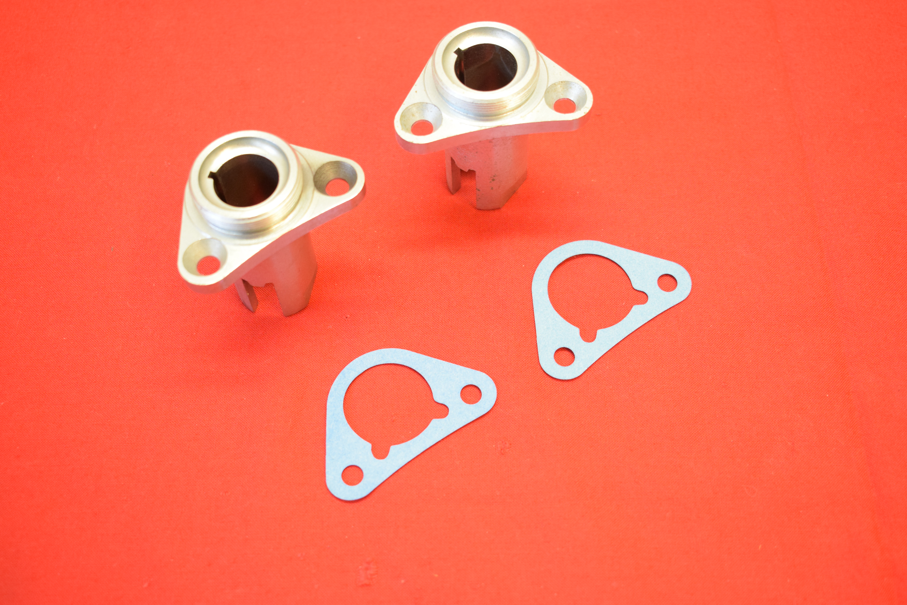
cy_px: 302
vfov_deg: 29.9
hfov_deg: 43.6
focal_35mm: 45
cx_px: 454
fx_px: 1134
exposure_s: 1/60
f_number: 5
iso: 1250
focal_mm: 30
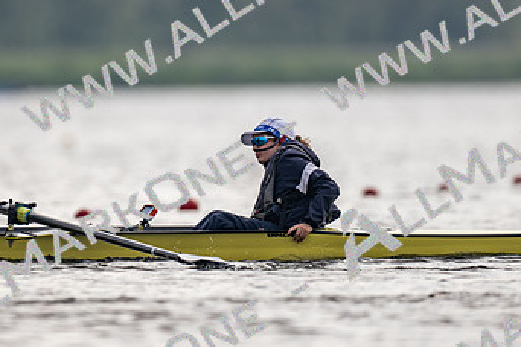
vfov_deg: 1.4
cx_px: 210
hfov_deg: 2.0
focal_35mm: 1018
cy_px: 136
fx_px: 14732
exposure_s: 1/2500
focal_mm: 600
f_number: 4
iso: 220
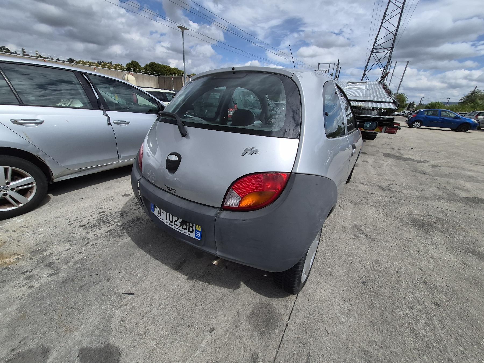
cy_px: 182
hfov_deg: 106.2
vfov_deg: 89.9
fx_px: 182
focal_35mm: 13
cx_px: 242
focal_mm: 1.74
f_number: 2.2
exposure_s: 1/5000
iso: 40
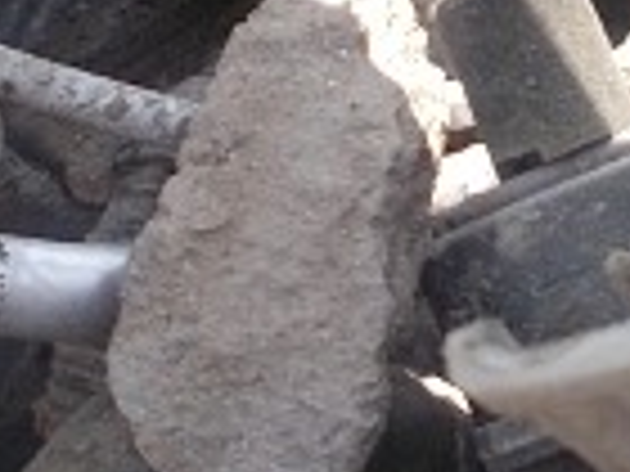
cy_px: -9
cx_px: 702
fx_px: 2712
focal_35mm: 149
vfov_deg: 9.9
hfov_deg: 13.0
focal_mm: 4.6
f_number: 3.2
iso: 80
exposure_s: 1/200
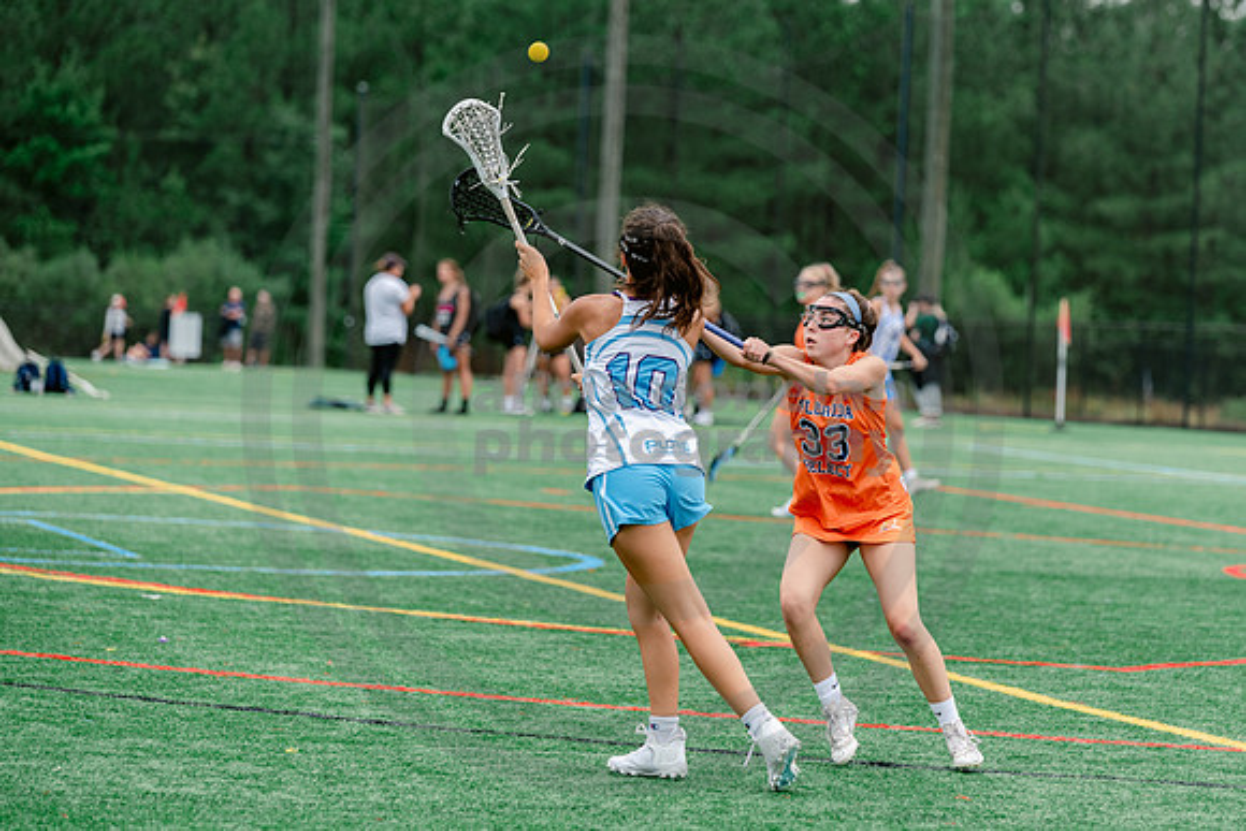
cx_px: 763
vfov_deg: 8.3
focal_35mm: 165
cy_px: 412
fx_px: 5724
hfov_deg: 12.4
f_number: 3.2
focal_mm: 135
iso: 250
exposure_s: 1/640
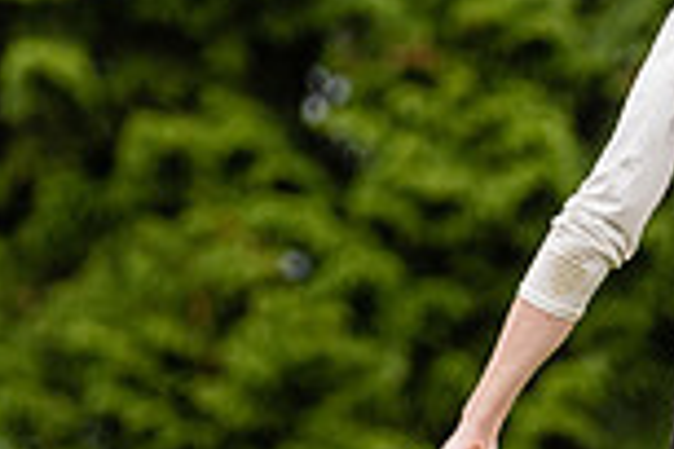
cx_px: 1189
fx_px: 41504
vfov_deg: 0.6
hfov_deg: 0.9
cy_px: 453
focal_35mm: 2217
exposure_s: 1/1250
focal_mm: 260
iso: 450
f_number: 4
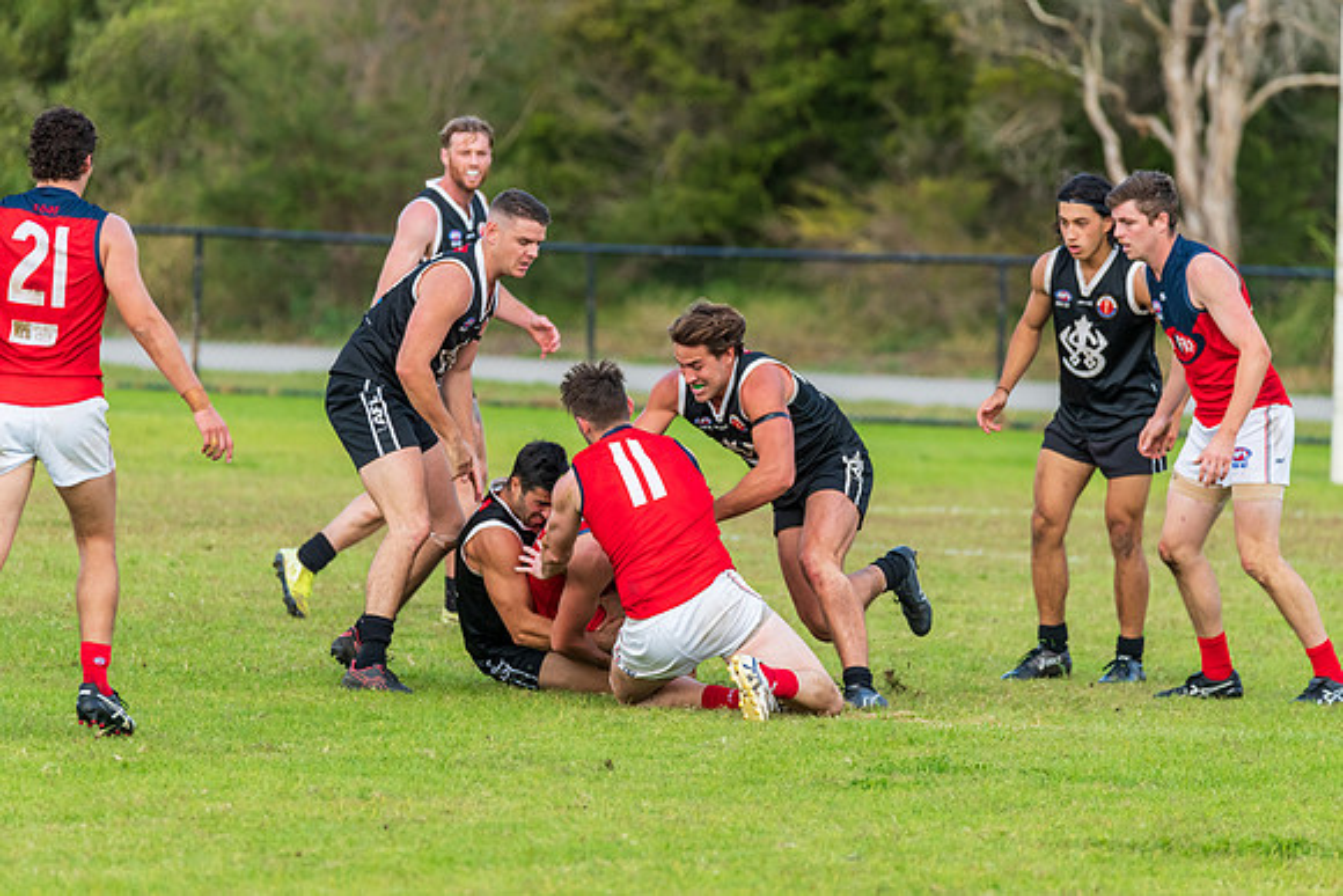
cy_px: 448
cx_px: 672
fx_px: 15890
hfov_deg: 4.8
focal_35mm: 426
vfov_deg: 3.2
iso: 800
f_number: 6
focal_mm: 420
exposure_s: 1/1250
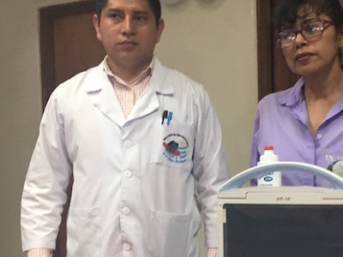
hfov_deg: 34.7
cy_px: 156
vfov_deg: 27.0
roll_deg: +1.8
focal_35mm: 54
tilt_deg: +2.4
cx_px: 261
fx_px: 535
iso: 80
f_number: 2.2
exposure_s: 1/15
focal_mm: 4.15
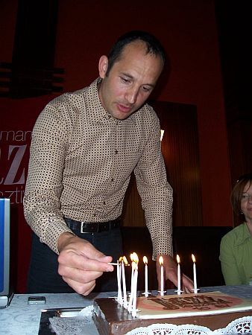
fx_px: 330
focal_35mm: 34
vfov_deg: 53.9
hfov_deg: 41.8
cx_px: 126
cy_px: 168
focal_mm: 5.6
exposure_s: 1/60
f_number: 2.7
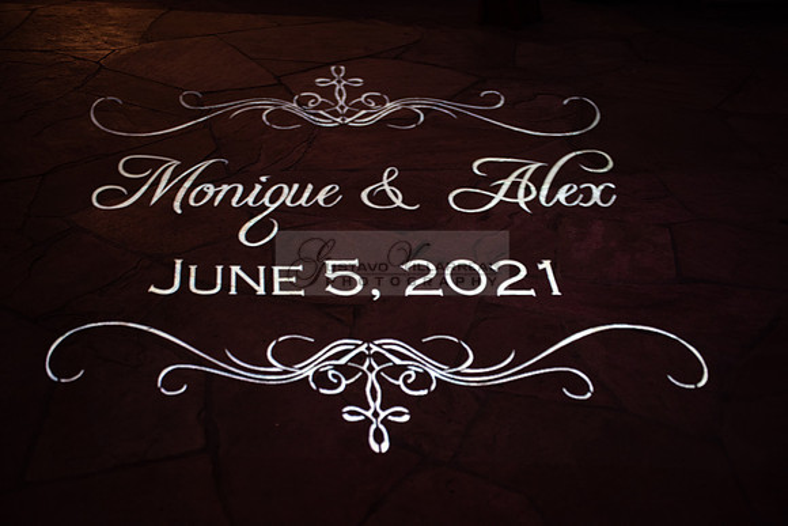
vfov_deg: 30.5
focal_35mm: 44
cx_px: 394
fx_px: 963
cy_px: 263
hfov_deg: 44.5
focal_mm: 44
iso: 1250
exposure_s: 1/125
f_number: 2.8
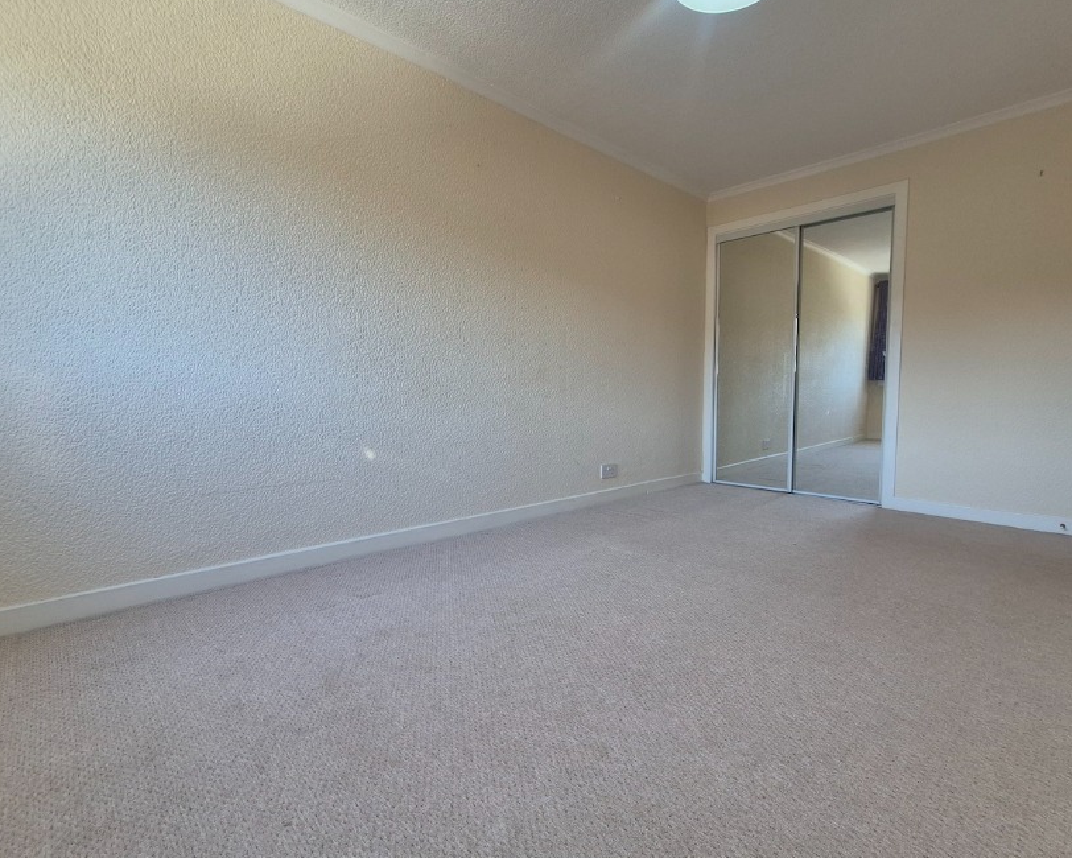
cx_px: 558
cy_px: 416
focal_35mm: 16
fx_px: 508
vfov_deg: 80.4
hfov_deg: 93.0
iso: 64
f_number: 2.2
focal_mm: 1.74
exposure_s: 1/50
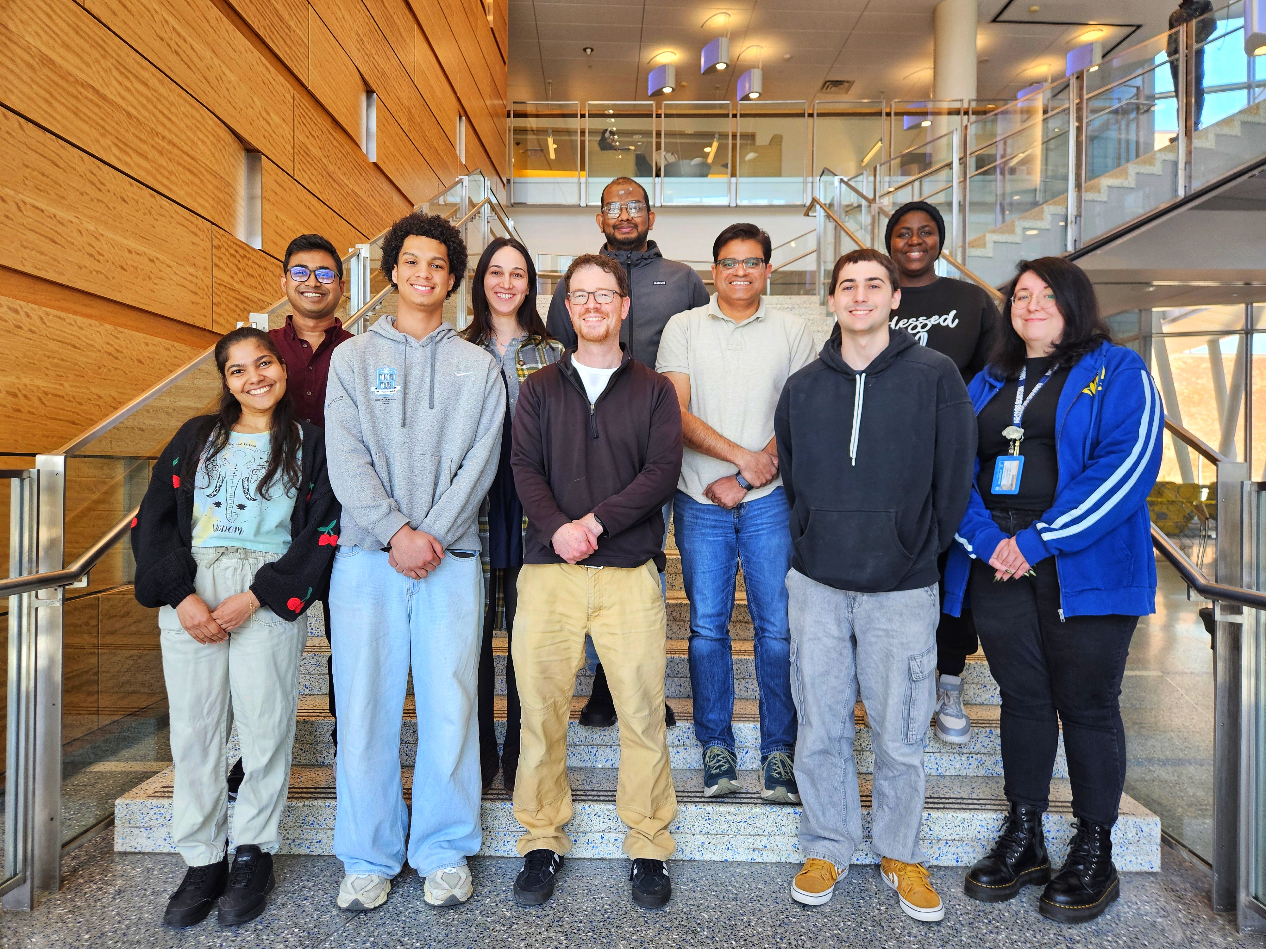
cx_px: 633
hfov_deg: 73.9
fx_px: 841
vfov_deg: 58.9
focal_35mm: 23
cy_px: 474
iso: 125
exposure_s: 1/207
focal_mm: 5.4
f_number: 1.8
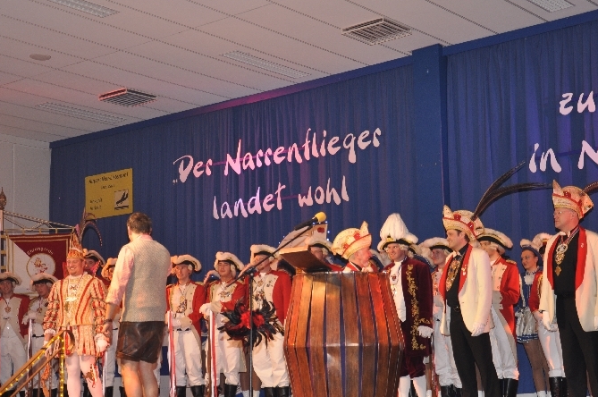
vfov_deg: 22.2
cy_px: 222
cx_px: 299
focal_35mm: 61
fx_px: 1012
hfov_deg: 32.9
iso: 400
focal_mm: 34
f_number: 5
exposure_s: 1/60
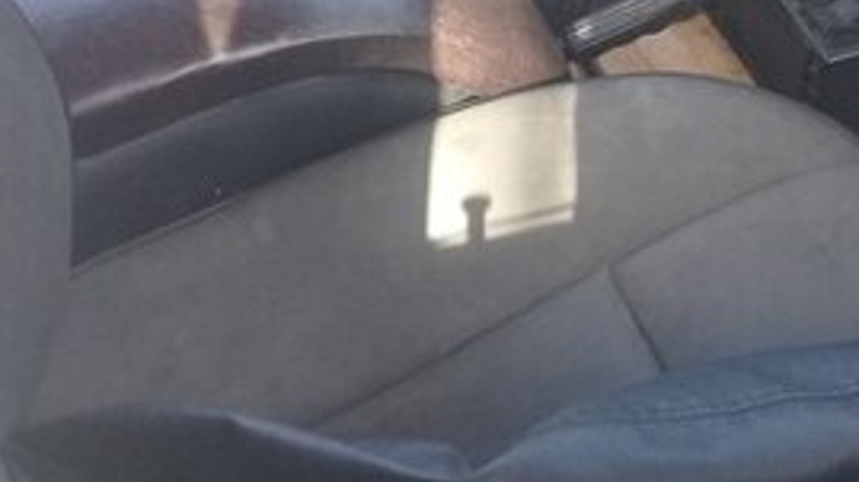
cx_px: 584
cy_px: -235
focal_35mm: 83
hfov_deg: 25.5
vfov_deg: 13.7
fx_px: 1890
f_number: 2.2
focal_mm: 3.3
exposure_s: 1/50
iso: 50
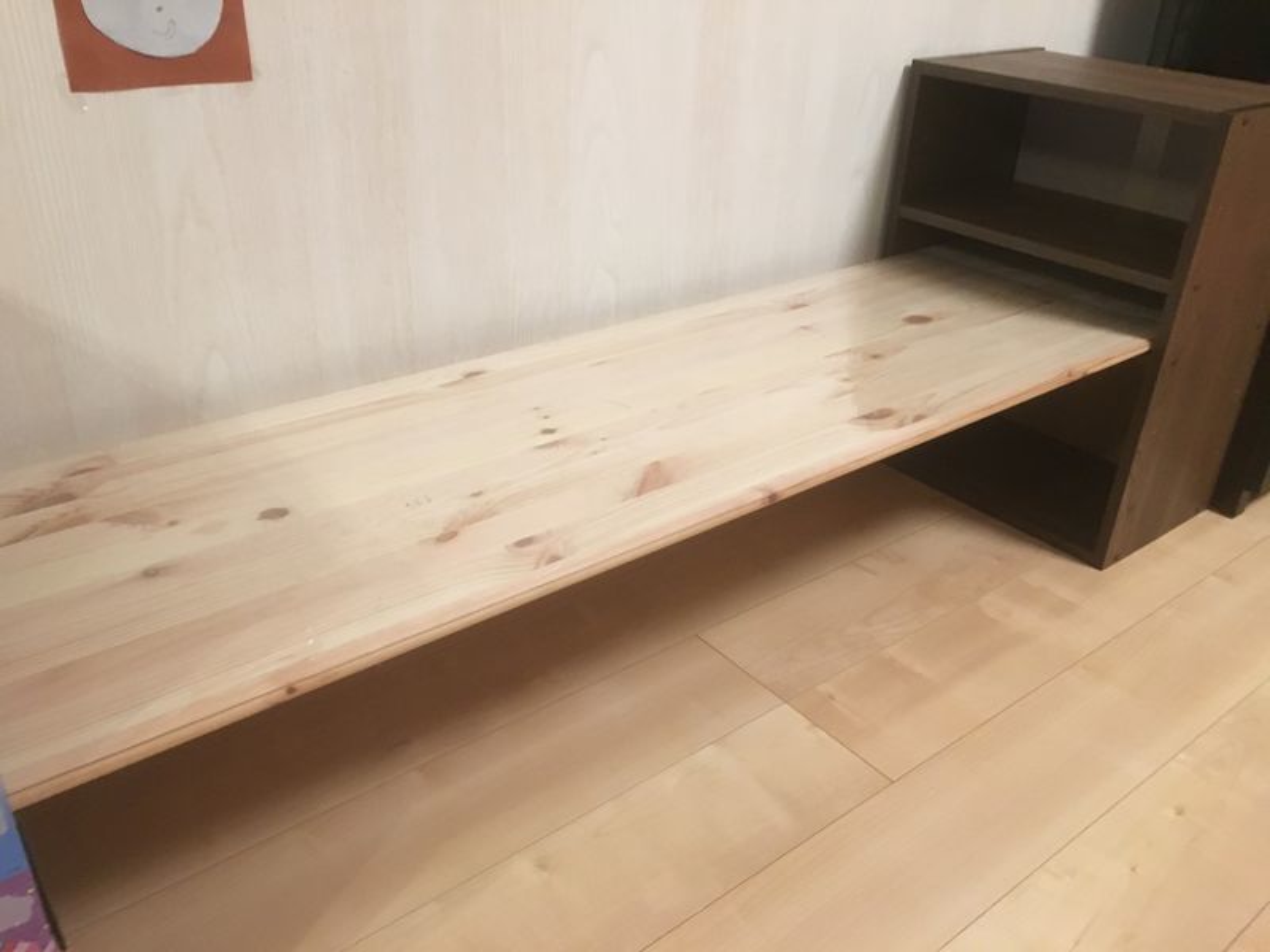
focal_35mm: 29
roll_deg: -3.0
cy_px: 476
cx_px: 635
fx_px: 1064
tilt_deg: -27.6
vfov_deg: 48.2
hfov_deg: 61.7
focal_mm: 4.15
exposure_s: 1/24
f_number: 2.2
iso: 200
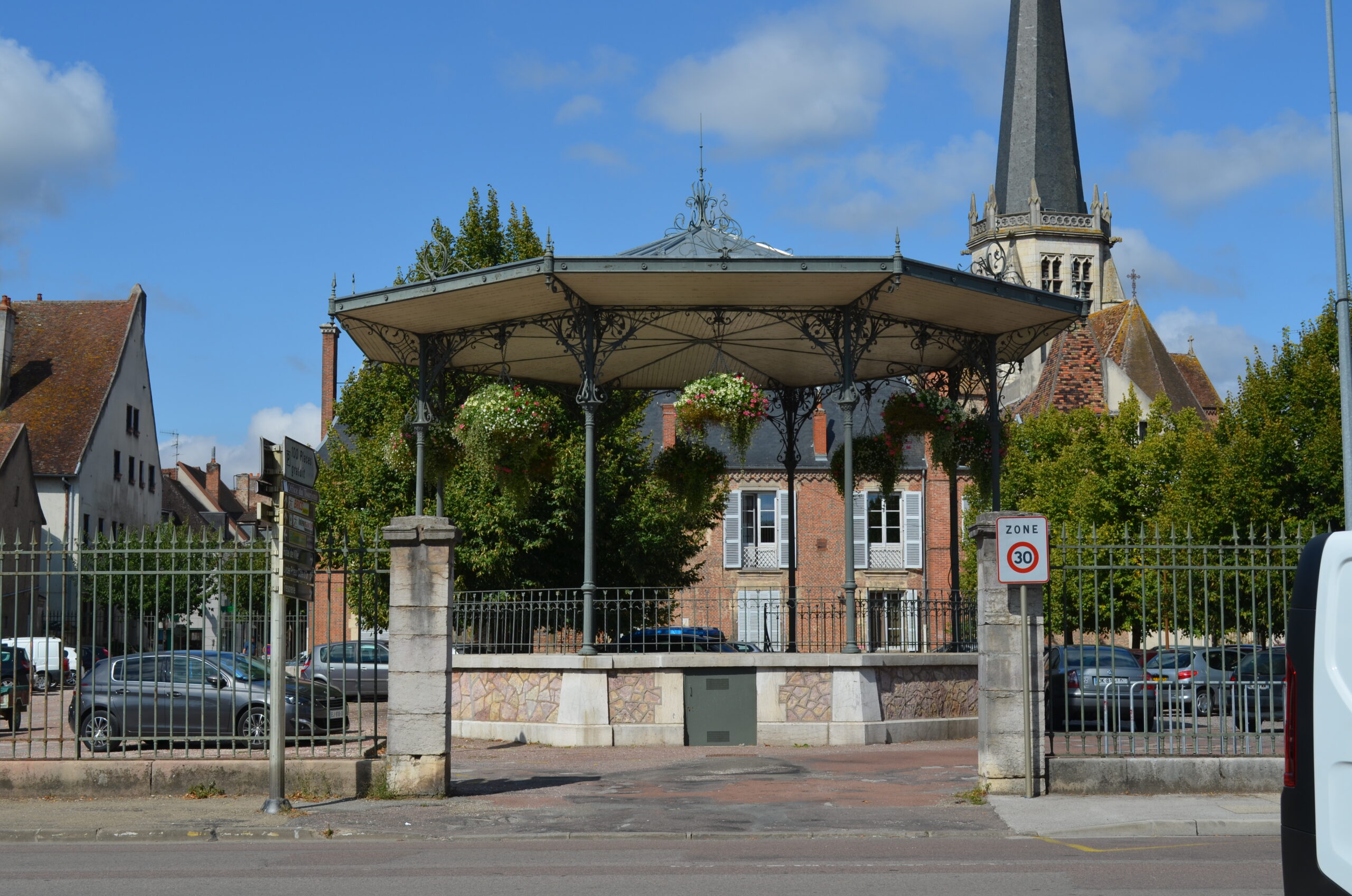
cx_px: 676
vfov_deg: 25.6
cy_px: 448
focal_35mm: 52
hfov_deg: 37.9
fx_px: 1968
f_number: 9
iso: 100
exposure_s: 1/320
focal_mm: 35
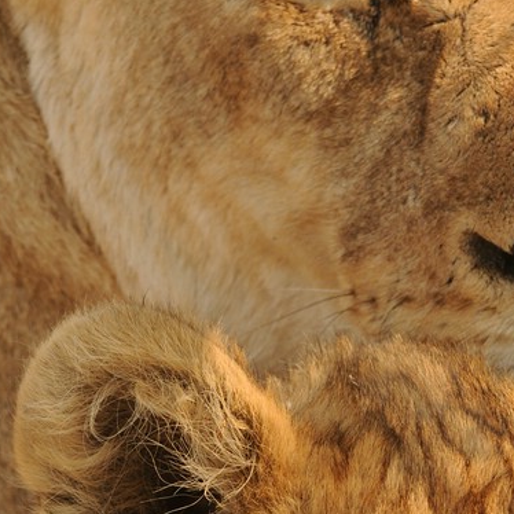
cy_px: 459
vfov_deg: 1.8
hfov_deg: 1.8
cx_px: 375
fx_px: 16027
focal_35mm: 954
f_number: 9
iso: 320
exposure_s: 1/160
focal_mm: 280
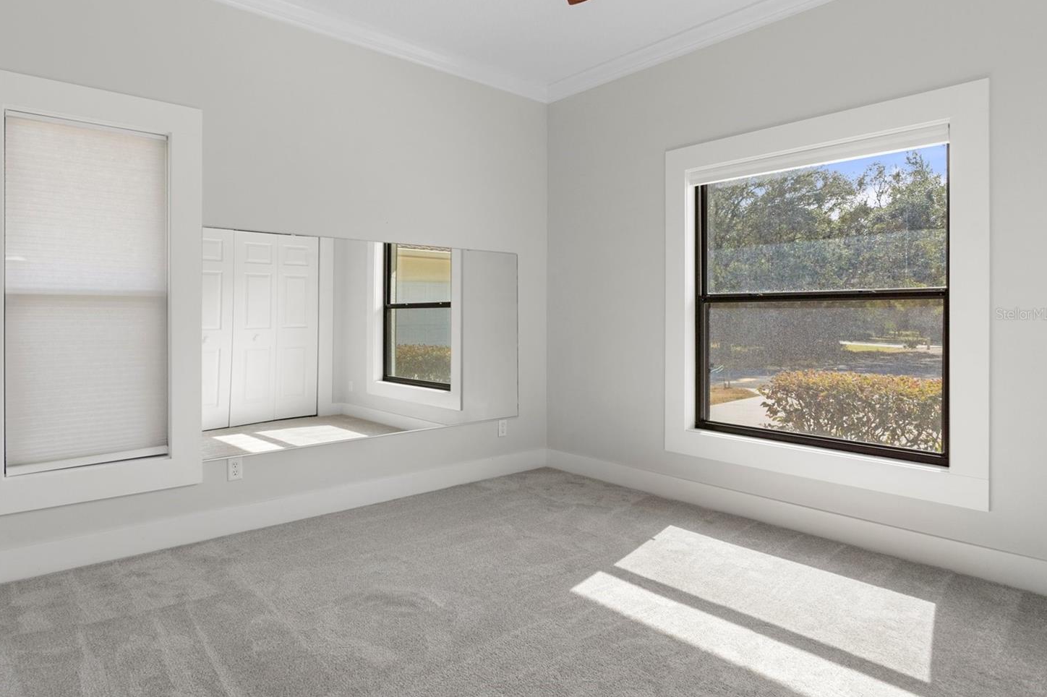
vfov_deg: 58.1
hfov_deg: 79.6
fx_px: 627
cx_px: 482
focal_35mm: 22
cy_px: 314
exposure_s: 1/13
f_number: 8
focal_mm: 13
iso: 320
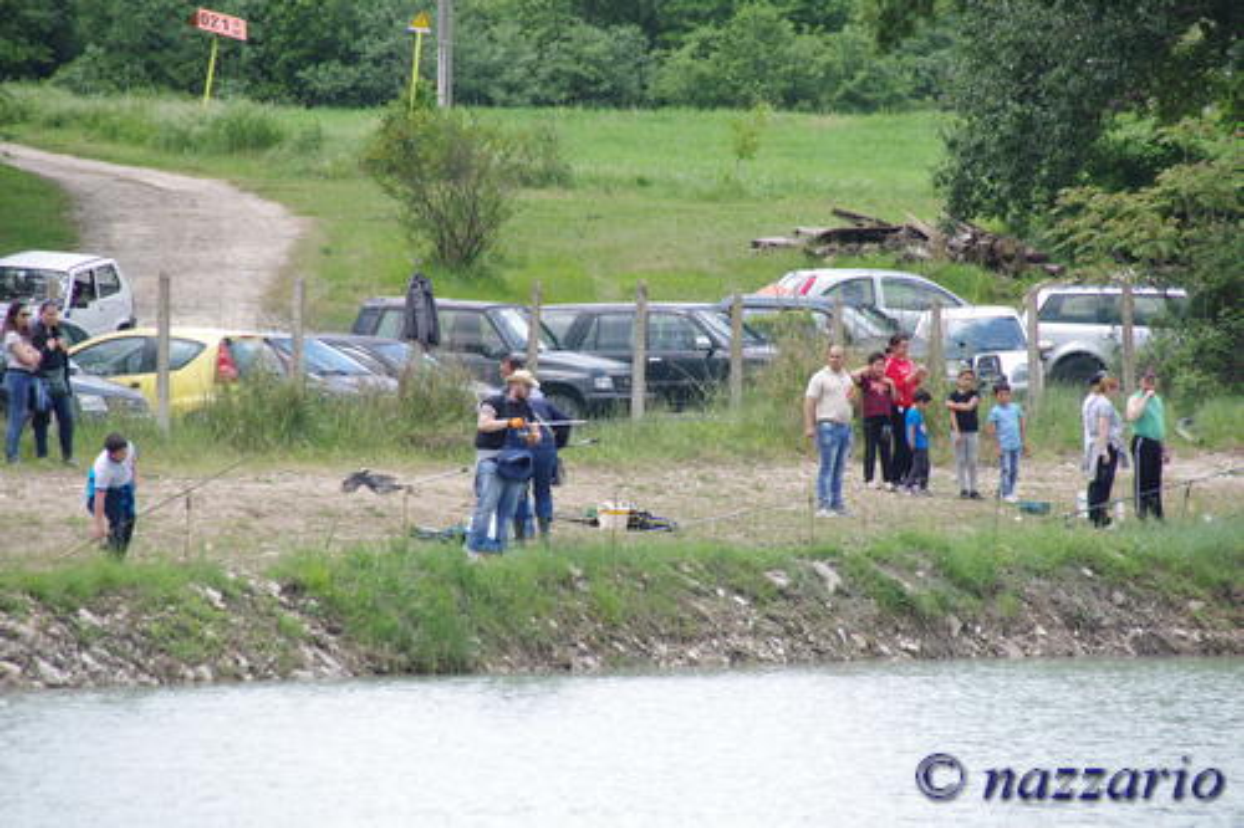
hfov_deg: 5.5
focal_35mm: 375
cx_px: 622
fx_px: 12953
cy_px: 414
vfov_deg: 3.7
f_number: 8
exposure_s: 1/320
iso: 640
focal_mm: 250
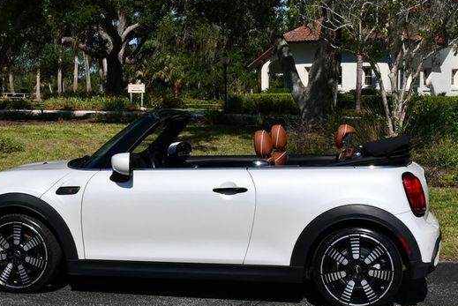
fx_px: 879
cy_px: 162
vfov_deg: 19.8
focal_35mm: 69
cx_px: 205
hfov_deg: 29.2
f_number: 9
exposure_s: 1/400
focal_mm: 28
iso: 100
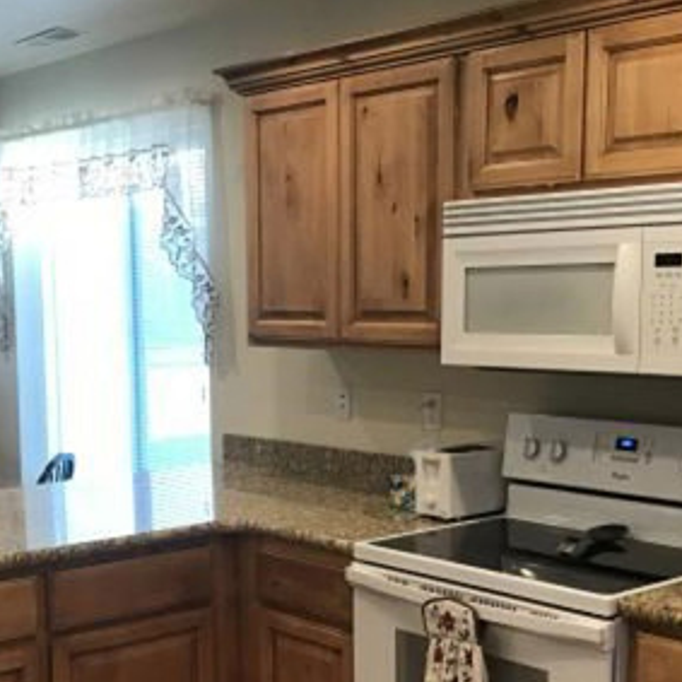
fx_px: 1248
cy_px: 492
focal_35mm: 56
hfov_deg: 30.6
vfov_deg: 30.2
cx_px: 325
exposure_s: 1/30
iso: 25
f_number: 1.8
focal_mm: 3.99
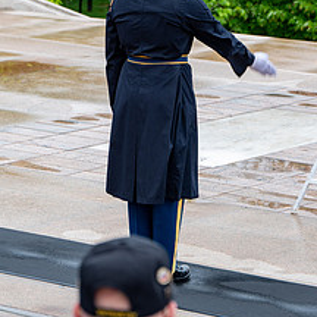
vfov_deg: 8.2
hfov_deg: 8.3
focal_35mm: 212
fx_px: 2196
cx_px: 137
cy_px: 87
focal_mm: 120
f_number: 6.3
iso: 140
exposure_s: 1/100
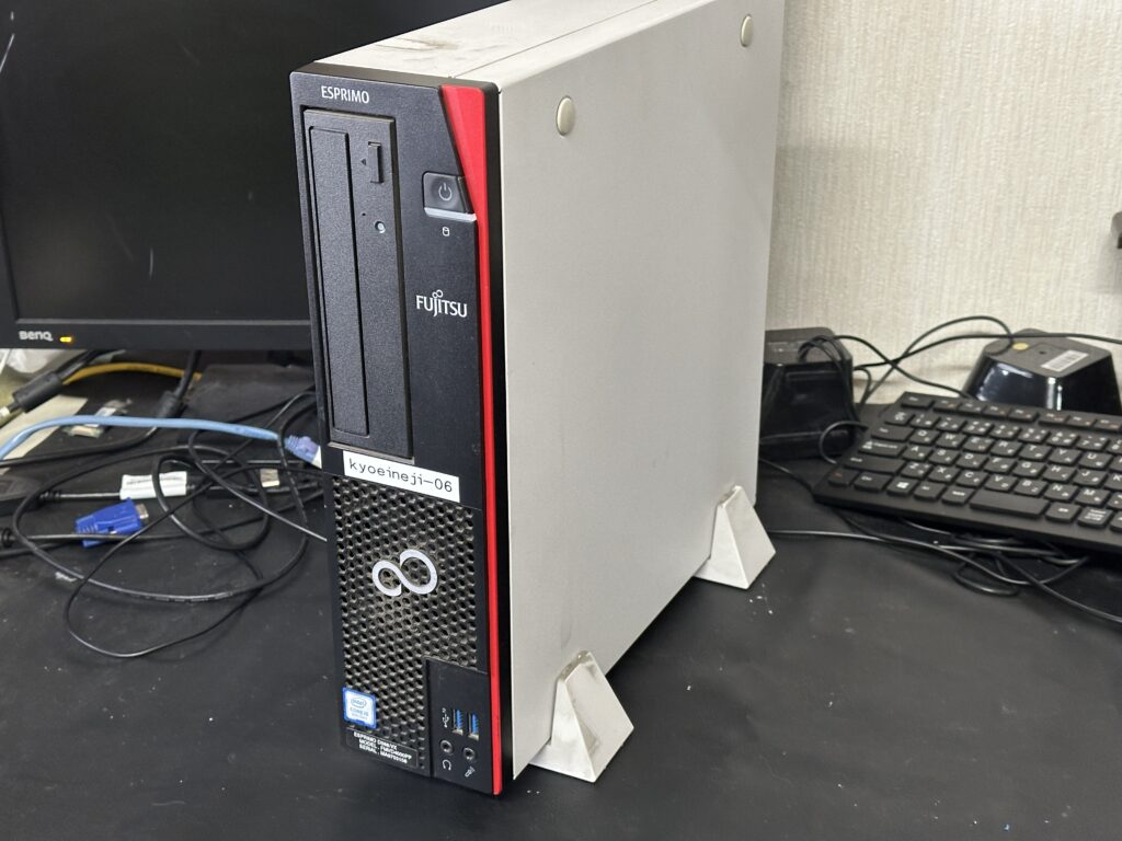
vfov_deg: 30.3
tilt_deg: -23.6
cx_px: 561
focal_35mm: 48
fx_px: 1556
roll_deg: +0.1
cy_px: 420
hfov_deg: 39.7
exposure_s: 1/33
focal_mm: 6.86
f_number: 1.78
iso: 320
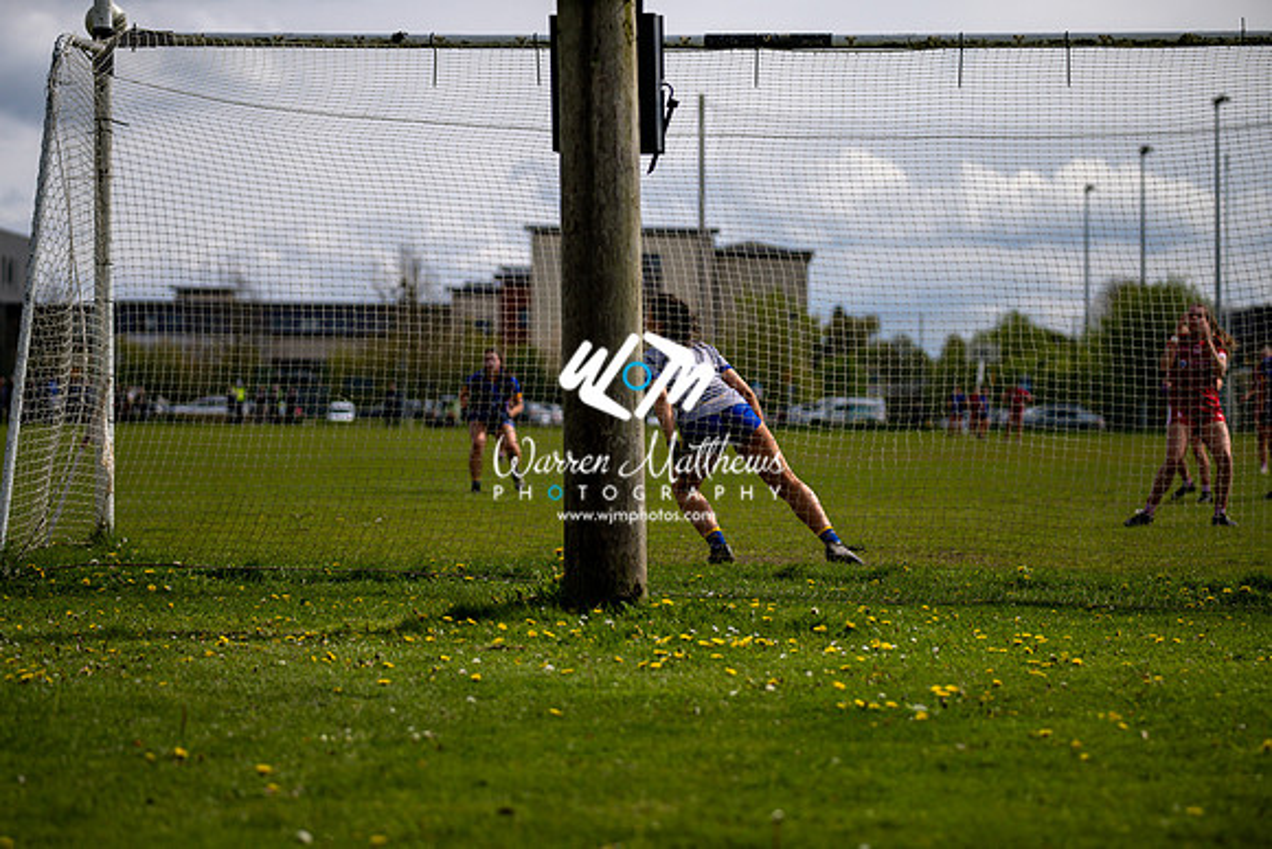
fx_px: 4241
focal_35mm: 120
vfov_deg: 11.4
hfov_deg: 17.1
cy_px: 424
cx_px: 636
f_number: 2.8
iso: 140
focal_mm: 120
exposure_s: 1/6400
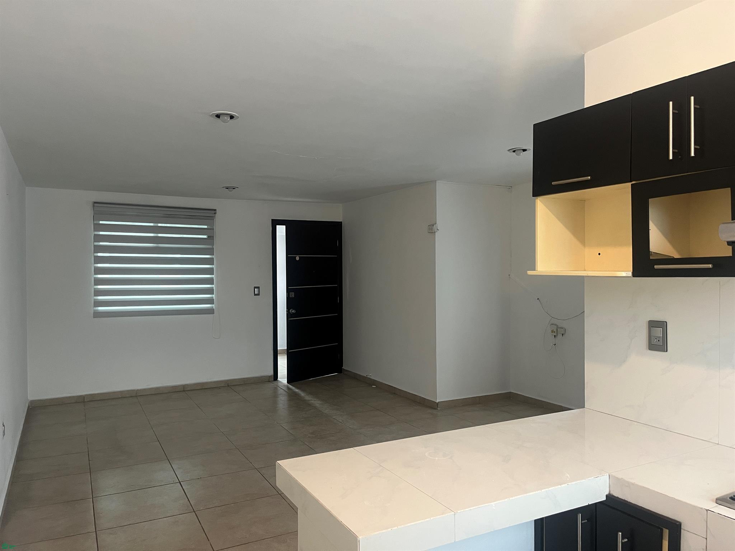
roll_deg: +0.2
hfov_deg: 67.3
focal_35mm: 26
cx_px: 368
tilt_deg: -1.6
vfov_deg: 53.1
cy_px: 276
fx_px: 552
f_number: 1.6
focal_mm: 5.1
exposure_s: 1/60
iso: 250
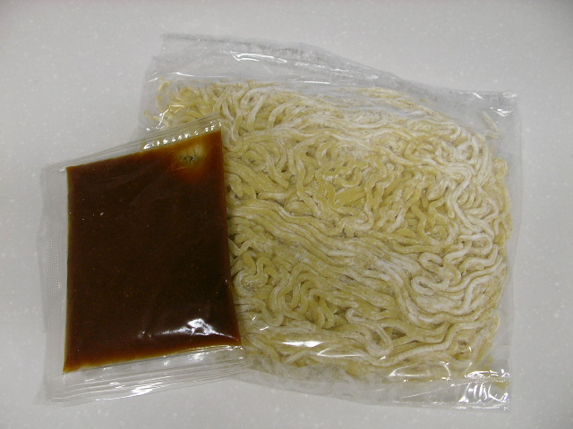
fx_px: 629
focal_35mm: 38
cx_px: 286
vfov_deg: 37.7
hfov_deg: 49.0
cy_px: 214
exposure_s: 1/16.1
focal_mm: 5.8
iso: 100
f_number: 3.5
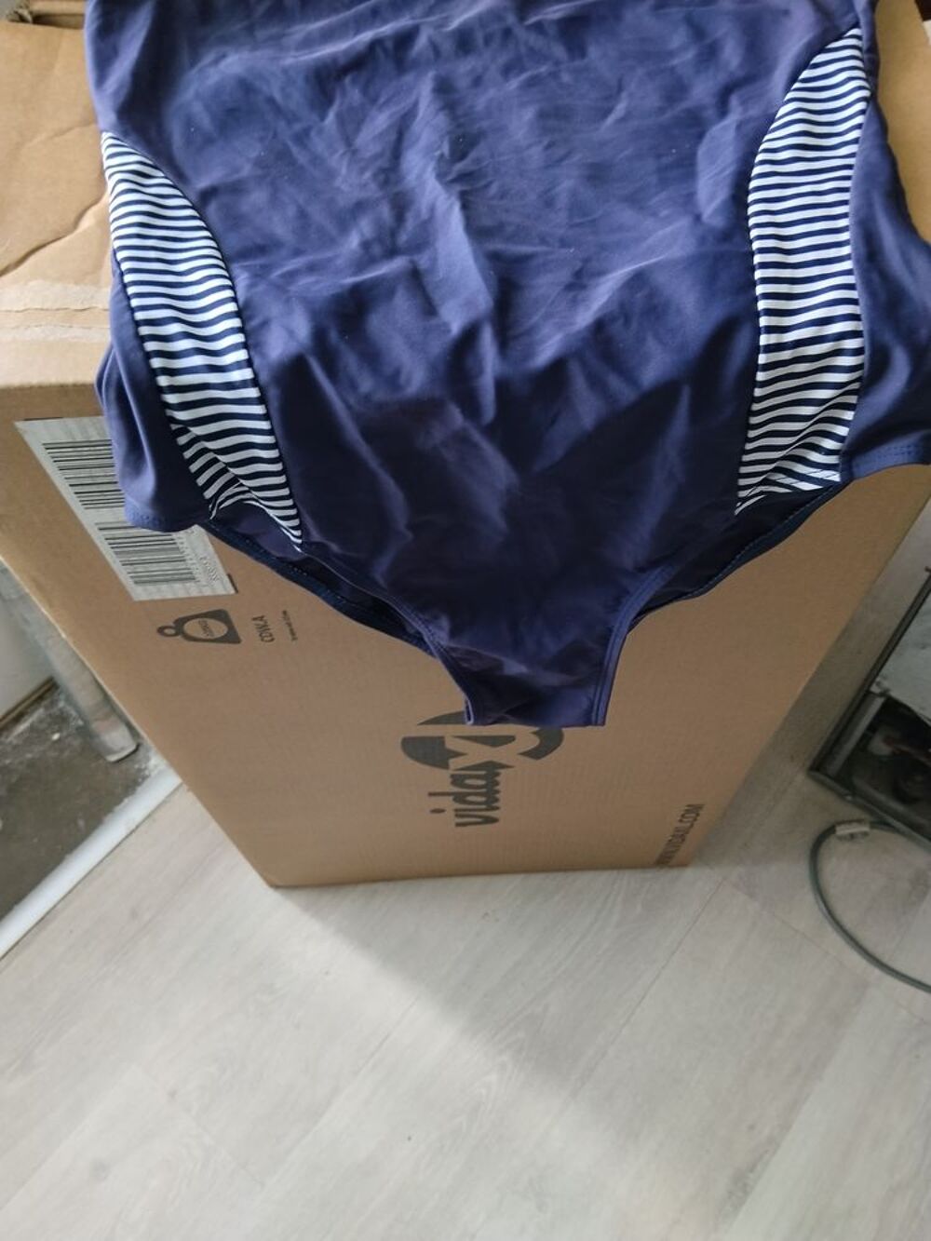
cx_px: 466
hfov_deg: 48.2
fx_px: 1040
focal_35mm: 29
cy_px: 620
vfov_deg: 61.7
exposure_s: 1/33.3
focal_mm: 3.96
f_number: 1.8
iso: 160
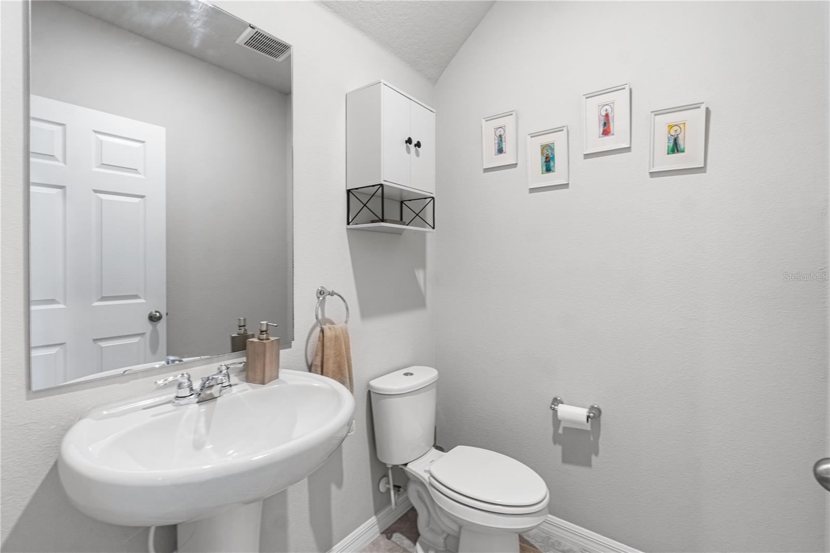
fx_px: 346
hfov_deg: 100.4
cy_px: 276
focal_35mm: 15
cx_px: 415
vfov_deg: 77.3
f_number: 9
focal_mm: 10
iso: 100
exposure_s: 2
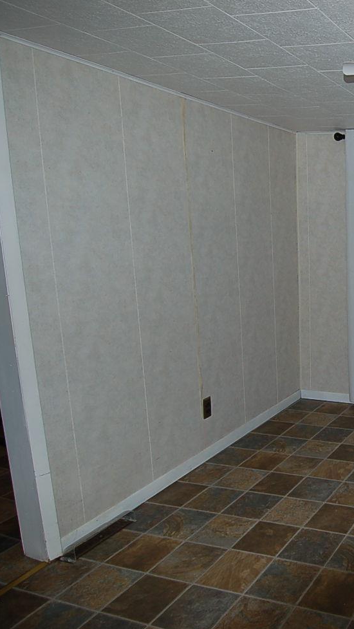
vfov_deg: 66.1
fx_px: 484
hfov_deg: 32.2
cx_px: 441
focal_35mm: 29
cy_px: 317
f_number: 4
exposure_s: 1/250
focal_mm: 12
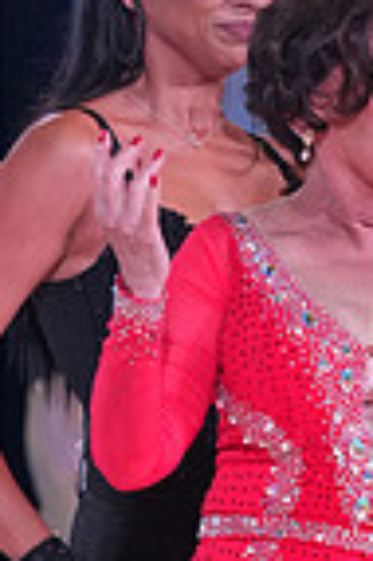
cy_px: 820
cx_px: 226
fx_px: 6839
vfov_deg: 4.7
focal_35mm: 439
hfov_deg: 3.1
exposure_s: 1/250
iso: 2500
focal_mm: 108
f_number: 5
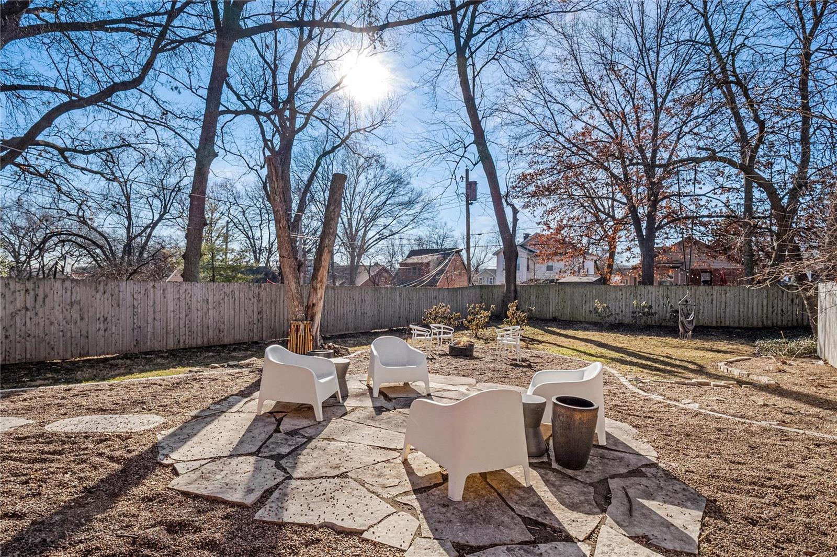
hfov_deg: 96.7
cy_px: 278
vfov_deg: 73.7
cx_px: 418
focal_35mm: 16
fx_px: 372
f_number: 8
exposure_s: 1/500
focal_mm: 8
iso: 400
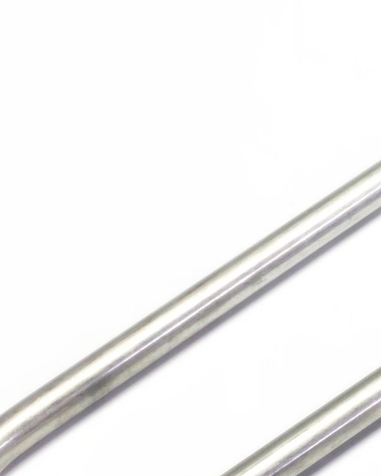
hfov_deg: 10.9
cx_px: 607
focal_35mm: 136
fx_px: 1916
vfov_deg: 14.1
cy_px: 115
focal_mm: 4.25
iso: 40
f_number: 1.8
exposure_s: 1/100
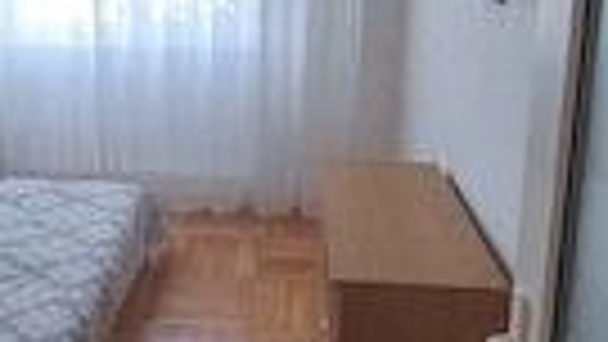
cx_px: 225
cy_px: 63
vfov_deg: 27.7
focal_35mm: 42
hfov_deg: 47.9
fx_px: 677
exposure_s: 1/50
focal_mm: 2.2
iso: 64
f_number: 2.2
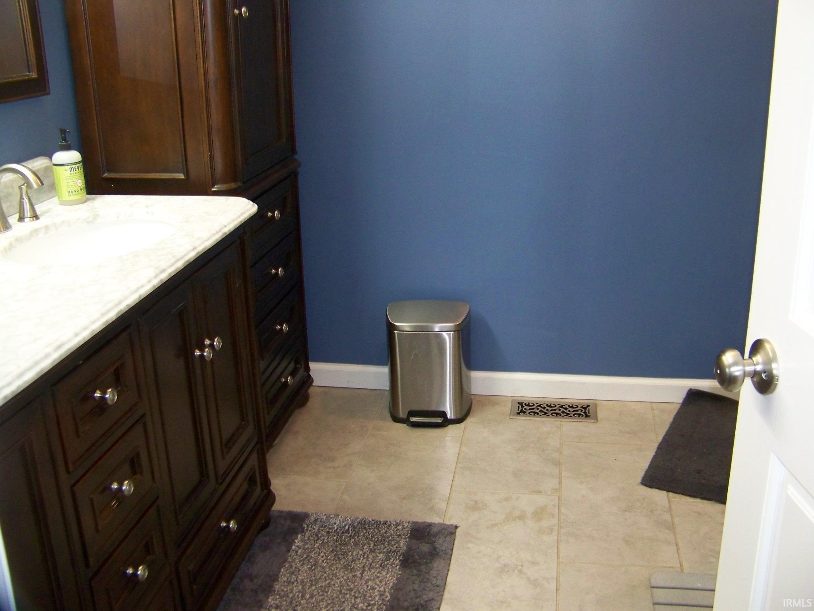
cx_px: 407
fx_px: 847
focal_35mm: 36
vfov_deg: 39.7
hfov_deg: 51.4
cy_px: 306
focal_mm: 5.85
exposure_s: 1/30
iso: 200
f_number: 2.8
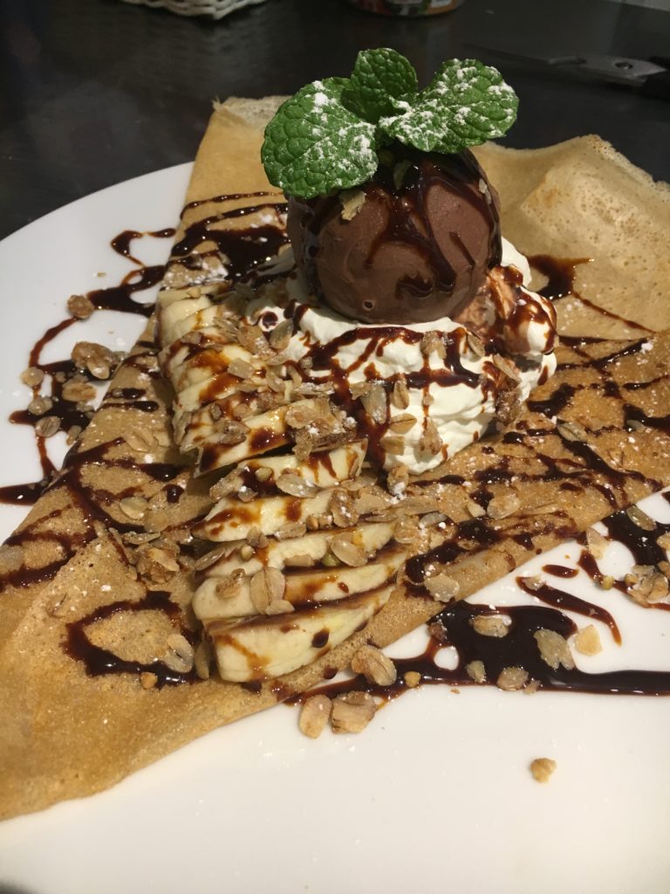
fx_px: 748
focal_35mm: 29
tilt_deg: -45.5
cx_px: 335
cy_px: 447
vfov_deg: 61.7
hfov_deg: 48.2
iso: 40
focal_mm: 4.15
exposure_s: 1/30
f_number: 2.2
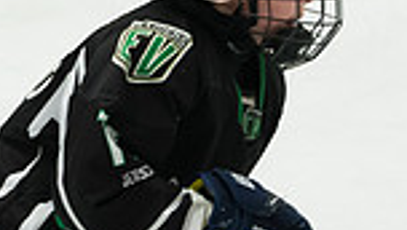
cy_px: 227
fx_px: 6582
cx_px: 200
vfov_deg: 2.0
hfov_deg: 3.5
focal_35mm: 609
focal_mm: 84
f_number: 3.2
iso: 2000
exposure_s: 1/800
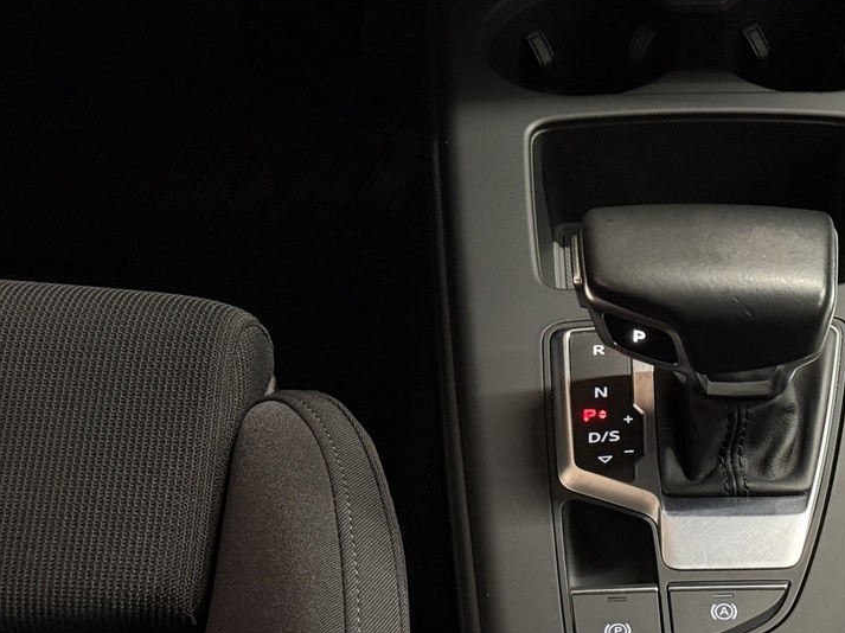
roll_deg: -0.5
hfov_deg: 19.9
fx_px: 2367
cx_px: 737
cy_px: 167
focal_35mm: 97
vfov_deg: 15.2
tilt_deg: -33.6
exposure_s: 1/51
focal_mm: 6.76
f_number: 1.78
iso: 200
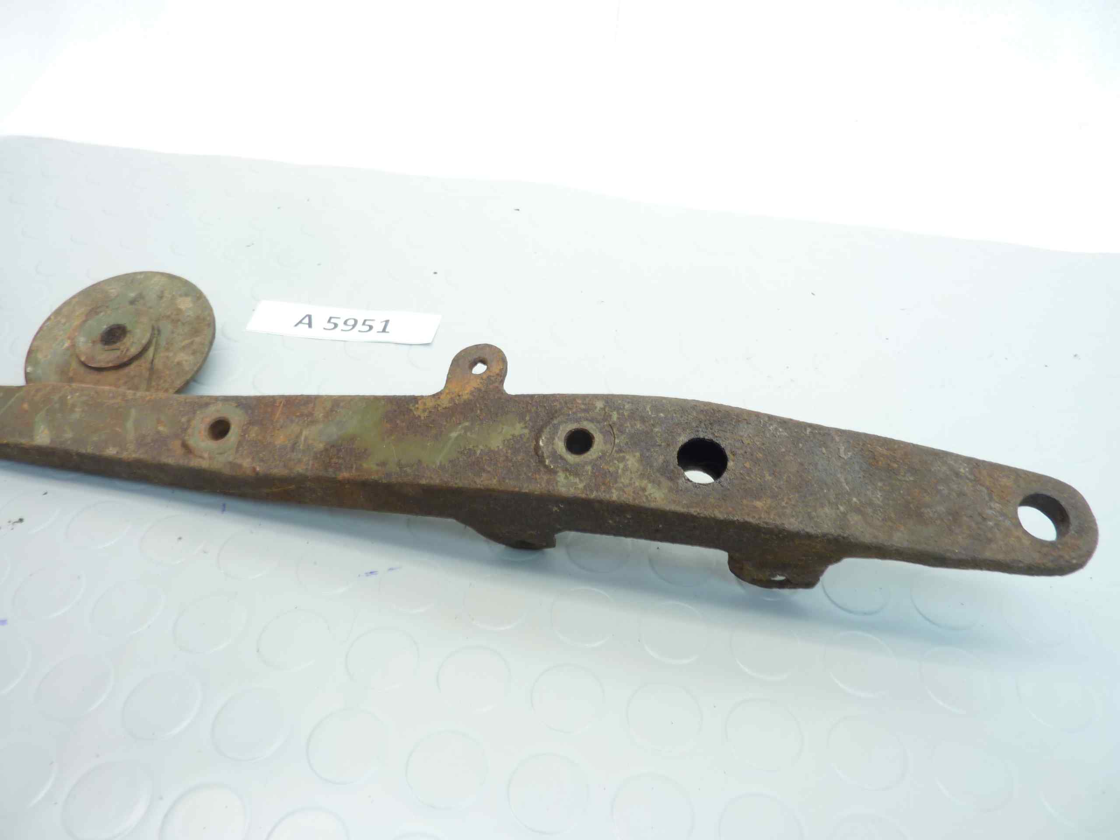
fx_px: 809
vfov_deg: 54.9
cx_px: 560
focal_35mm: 25
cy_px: 420
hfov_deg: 69.4
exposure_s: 1/10
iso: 80
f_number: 3.3
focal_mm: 4.1
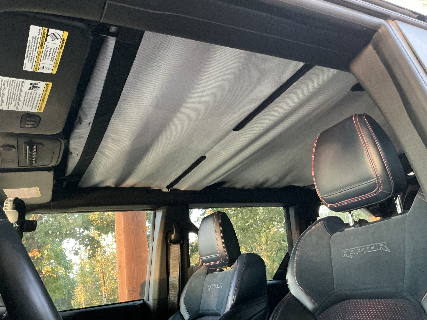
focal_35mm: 28
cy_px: 160
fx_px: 345
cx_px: 214
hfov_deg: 63.4
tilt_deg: +18.7
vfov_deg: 49.7
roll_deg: +7.9
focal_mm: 3
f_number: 1.8
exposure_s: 1/30
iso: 400
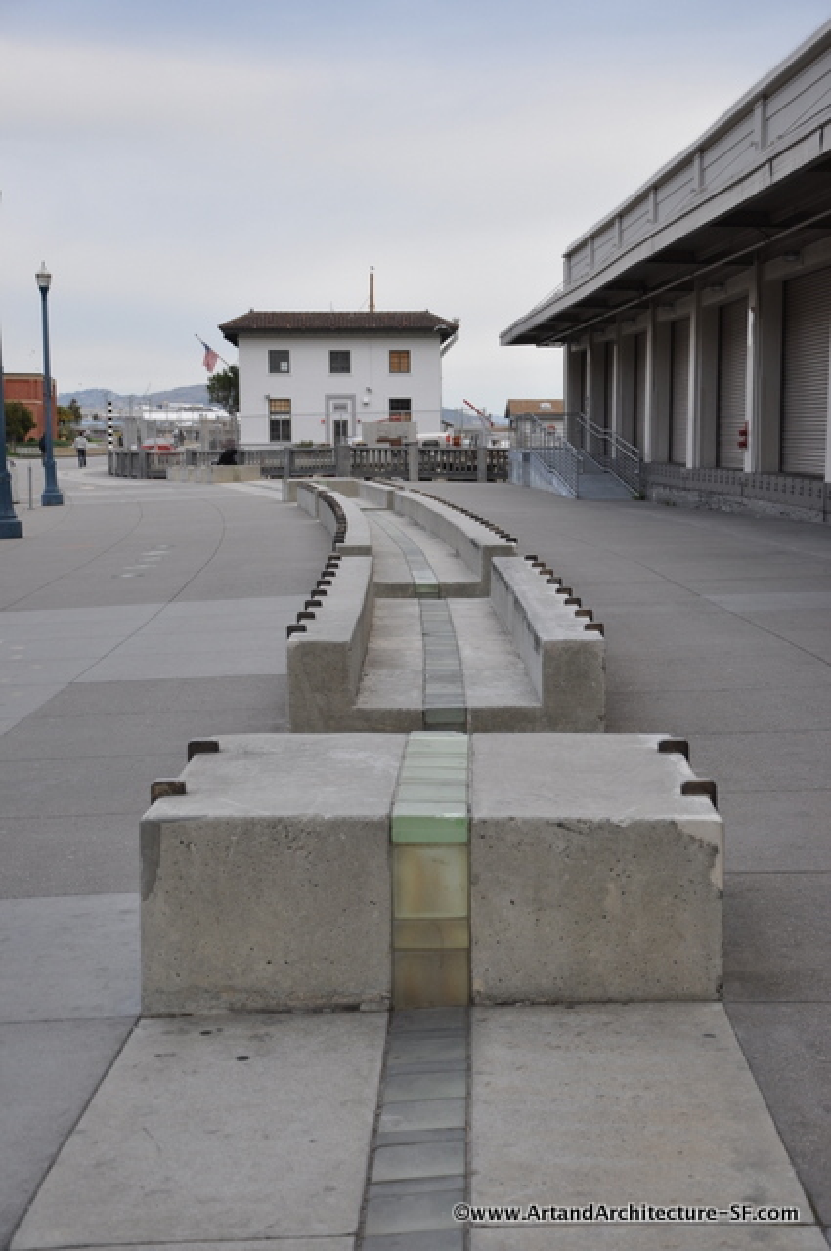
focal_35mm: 60
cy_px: 626
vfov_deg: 33.4
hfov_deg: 22.6
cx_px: 416
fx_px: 2083
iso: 200
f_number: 5.6
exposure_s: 1/125
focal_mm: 40
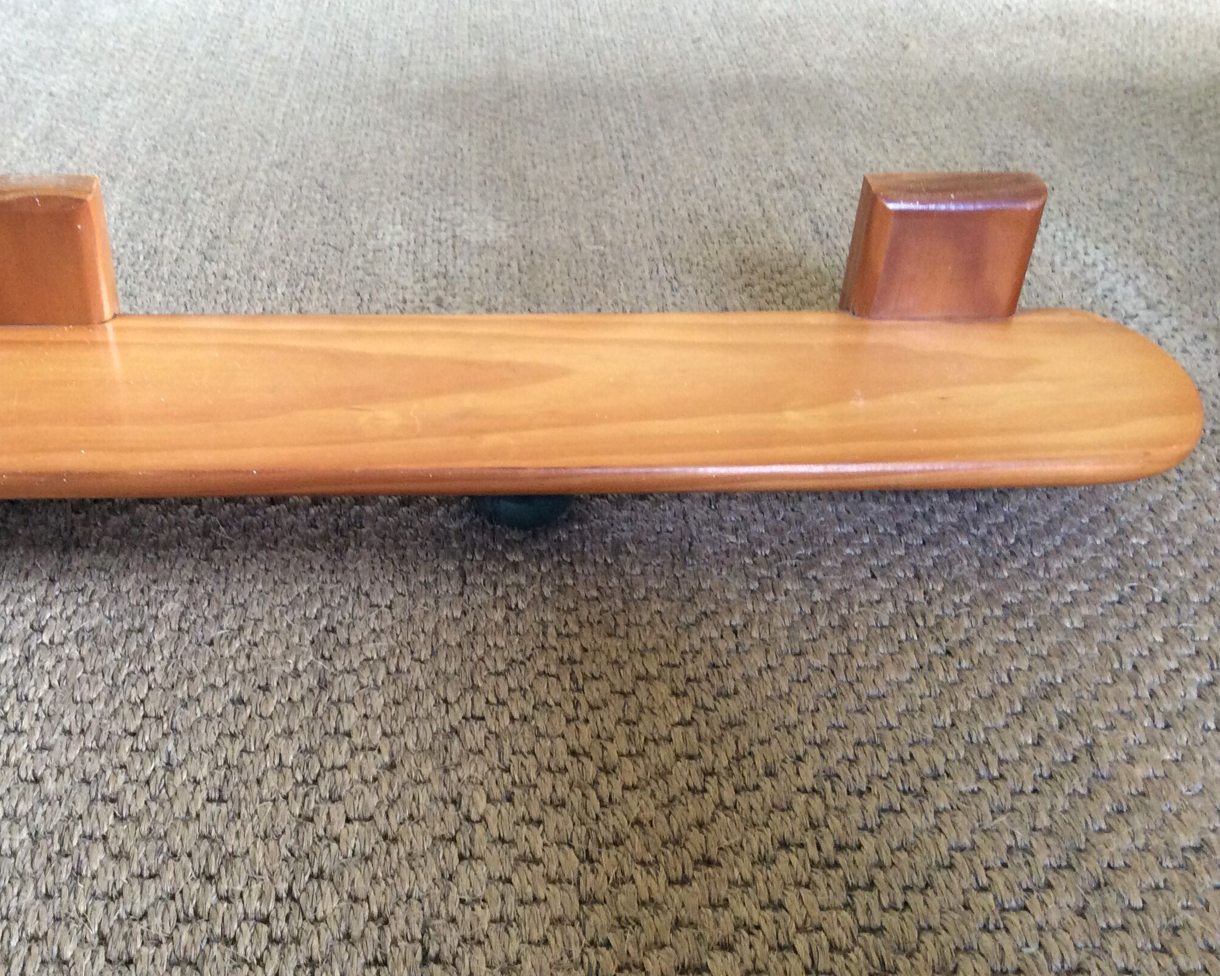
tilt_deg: -35.2
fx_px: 1444
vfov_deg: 37.3
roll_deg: -0.5
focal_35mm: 40
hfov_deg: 45.5
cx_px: 475
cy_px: 526
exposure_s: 1/25
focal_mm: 3.3
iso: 125
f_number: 2.4
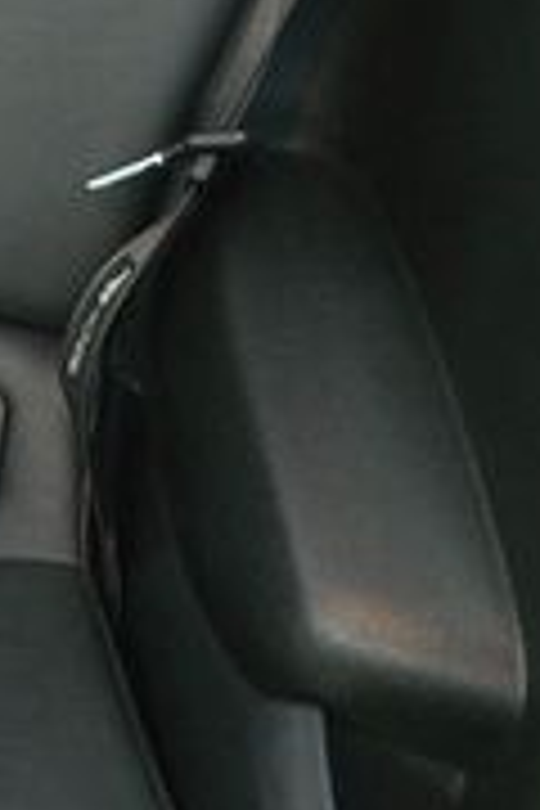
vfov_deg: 23.8
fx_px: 1912
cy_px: 252
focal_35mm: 85
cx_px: -832
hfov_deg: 12.1
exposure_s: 1/30
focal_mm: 6.3
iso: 1600
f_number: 1.7
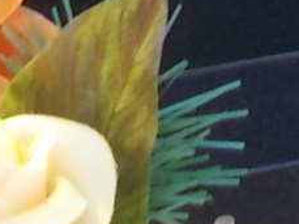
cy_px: -531
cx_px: 403
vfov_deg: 7.0
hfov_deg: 10.6
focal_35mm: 182
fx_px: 1570
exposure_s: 1/100
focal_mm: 4.6
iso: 80
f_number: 3.2
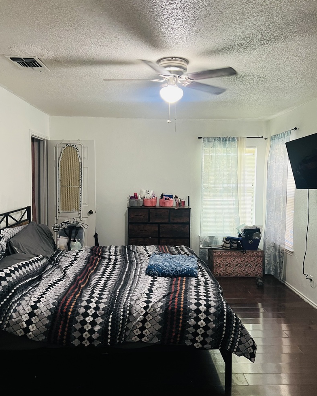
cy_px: 192
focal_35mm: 28
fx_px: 328
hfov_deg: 51.5
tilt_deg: -1.7
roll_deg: +0.0
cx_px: 163
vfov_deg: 62.2
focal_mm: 5.7
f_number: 1.5
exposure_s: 1/60
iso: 320
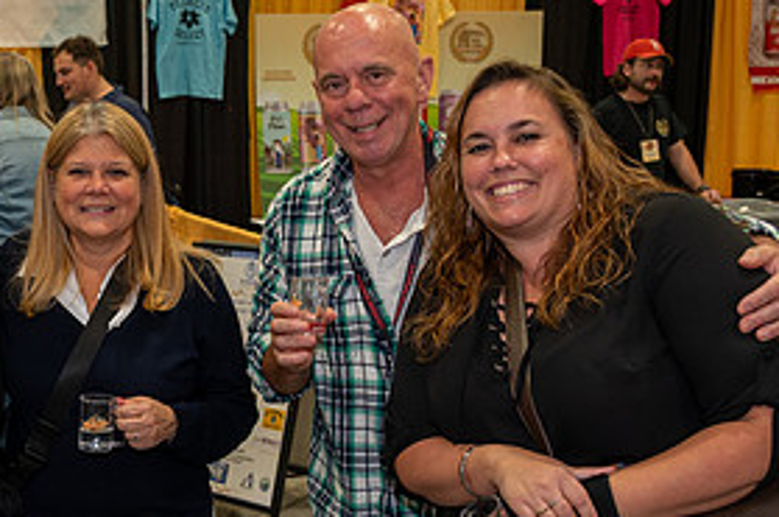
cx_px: 129
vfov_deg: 19.8
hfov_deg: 28.9
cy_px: 398
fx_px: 1469
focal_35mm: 68
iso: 1100
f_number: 4.5
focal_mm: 31
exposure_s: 1/60
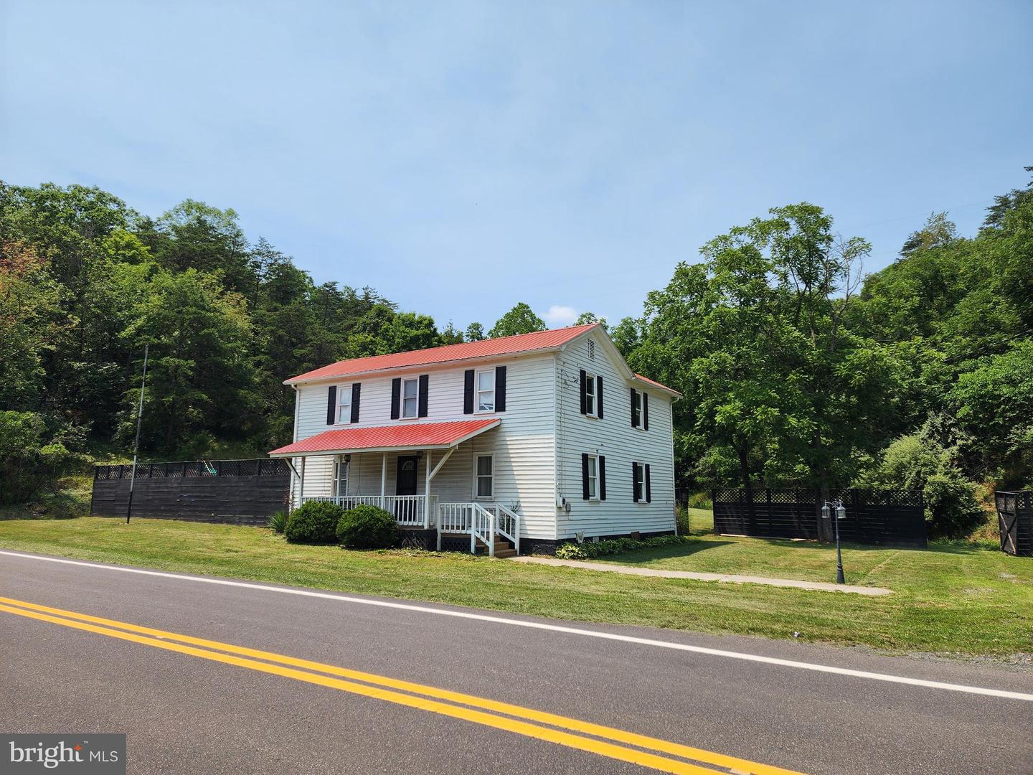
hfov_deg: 73.9
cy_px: 388
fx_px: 686
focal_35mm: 23
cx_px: 516
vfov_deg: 58.9
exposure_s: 1/1208
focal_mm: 6.4
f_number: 1.8
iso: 12
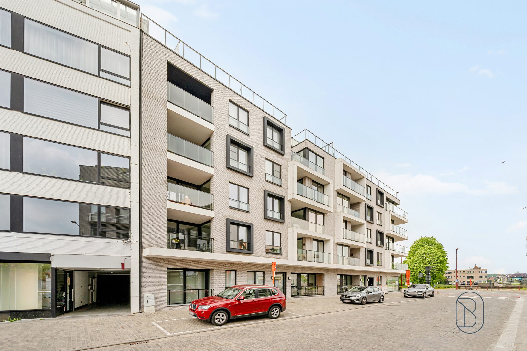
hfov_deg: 95.0
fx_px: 242
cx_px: 264
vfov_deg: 72.1
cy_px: 176
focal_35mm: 16
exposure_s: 1/250
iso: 320
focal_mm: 16.5
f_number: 11
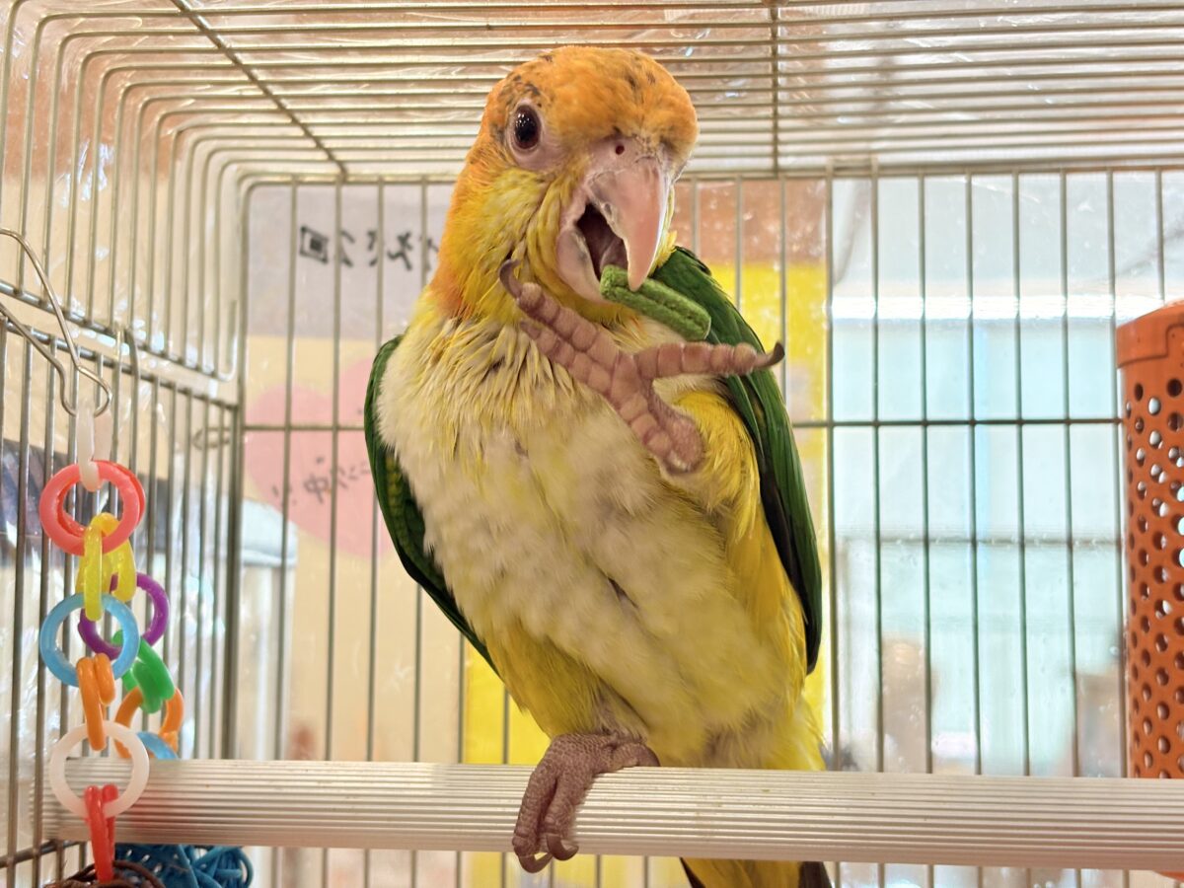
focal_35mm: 52
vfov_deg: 28.0
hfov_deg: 36.8
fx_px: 1779
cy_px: 444
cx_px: 592
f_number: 1.6
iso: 50
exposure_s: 1/100
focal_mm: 5.96
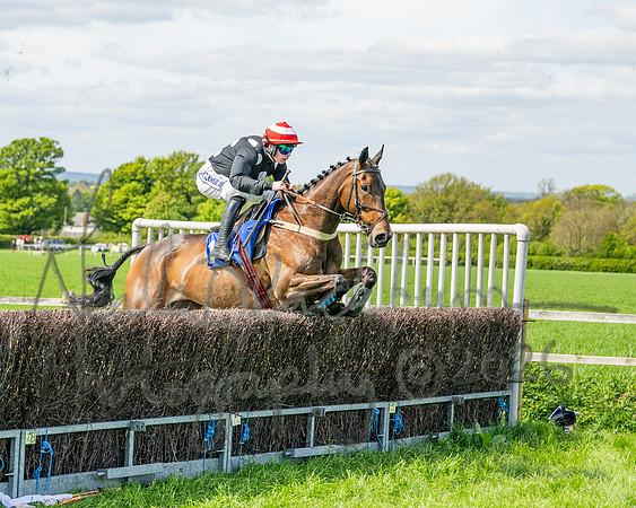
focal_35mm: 105
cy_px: 275
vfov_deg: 14.7
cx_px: 143
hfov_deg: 18.2
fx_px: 1975
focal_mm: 71
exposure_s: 1/3200
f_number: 4
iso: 400
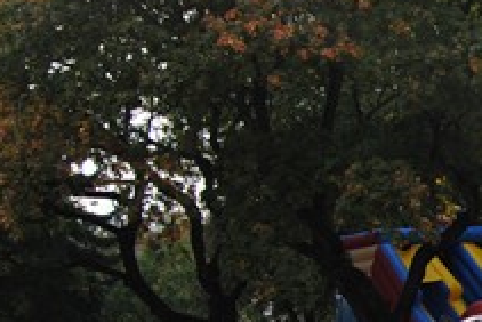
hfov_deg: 16.1
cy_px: 375
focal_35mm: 105
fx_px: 1407
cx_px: 891
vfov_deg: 12.8
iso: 100
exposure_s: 1/160
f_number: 6.3
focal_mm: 18
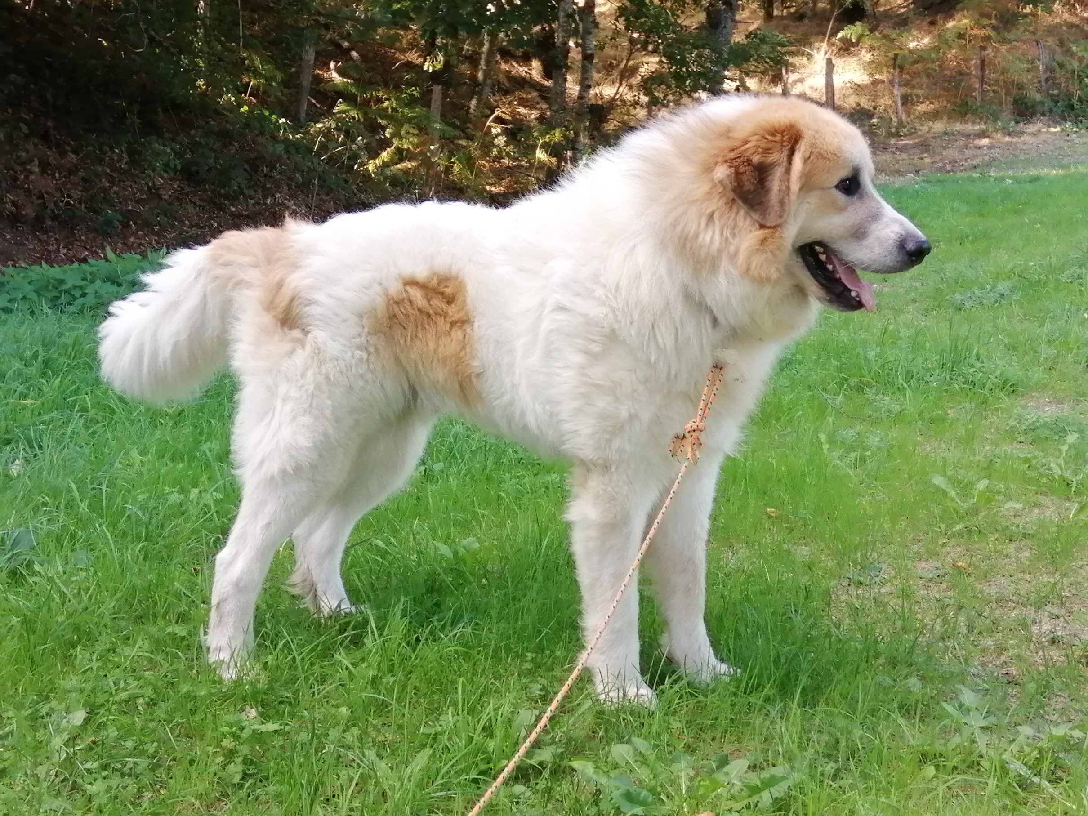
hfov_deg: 56.8
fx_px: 1006
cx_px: 544
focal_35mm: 32
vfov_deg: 44.2
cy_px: 408
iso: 80
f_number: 1.8
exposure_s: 1/100
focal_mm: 3.6
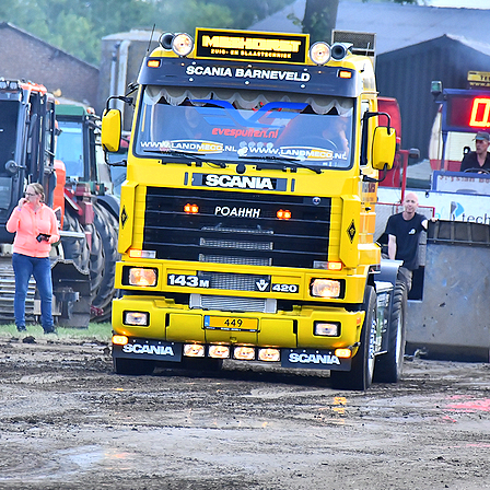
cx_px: 234
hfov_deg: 2.8
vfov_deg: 2.8
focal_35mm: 637
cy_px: 218
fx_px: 10201
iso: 1600
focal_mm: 280
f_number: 5.6
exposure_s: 1/160
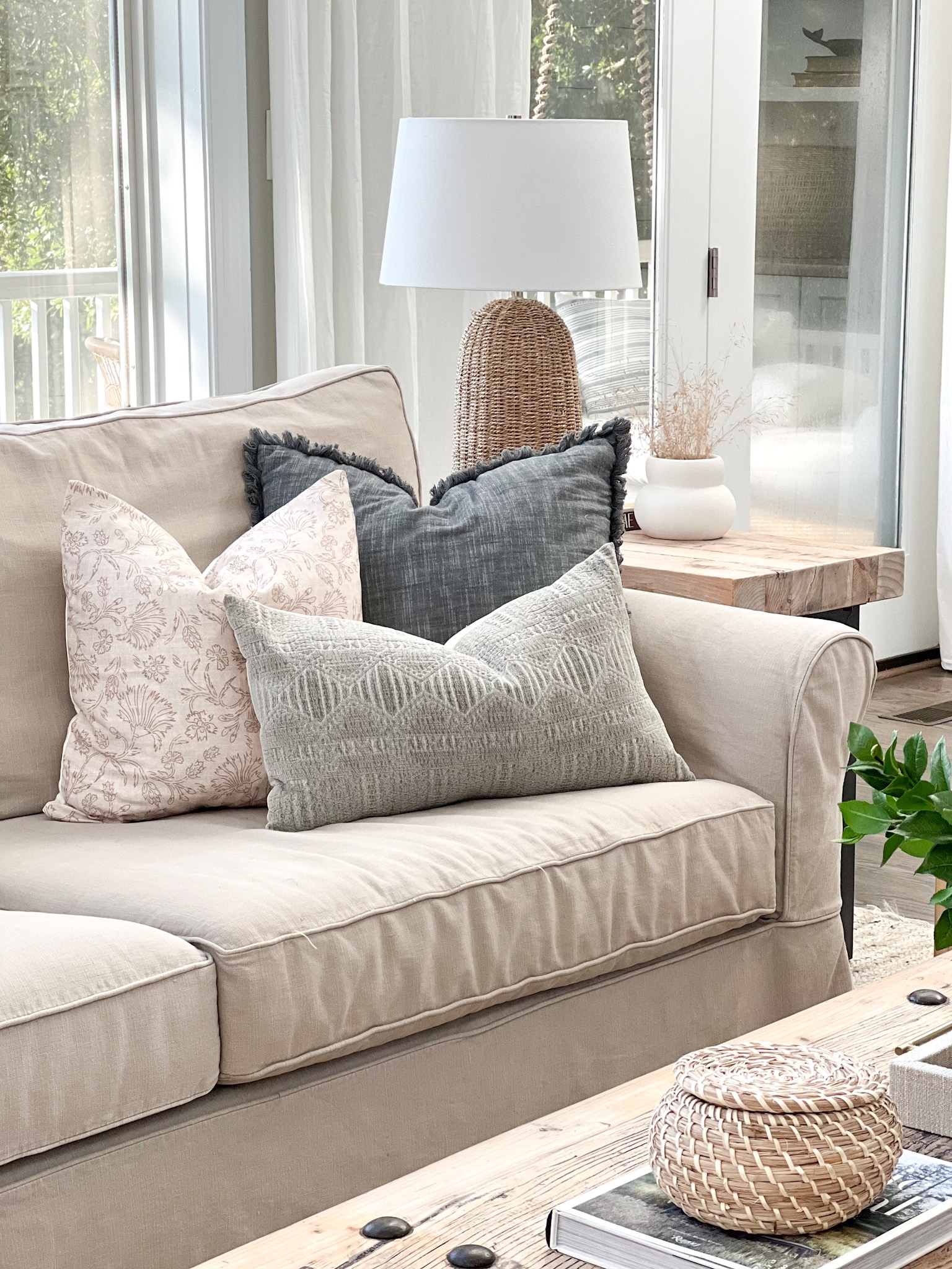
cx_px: 476
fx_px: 2824
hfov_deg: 19.1
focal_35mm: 77
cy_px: 634
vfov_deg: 25.3
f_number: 2.8
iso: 160
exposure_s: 1/120
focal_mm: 9
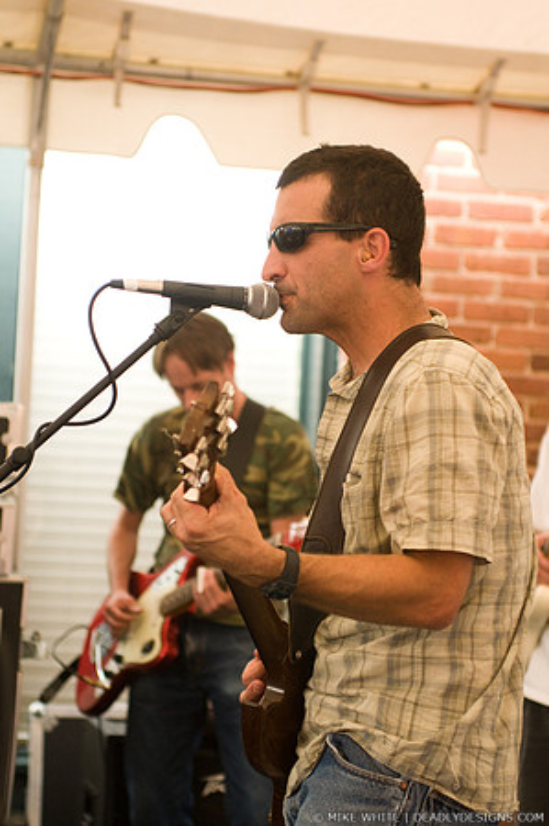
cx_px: 274
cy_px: 413
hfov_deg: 13.0
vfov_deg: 19.5
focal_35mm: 105
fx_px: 2407
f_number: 3.2
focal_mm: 70
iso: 640
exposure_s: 1/250
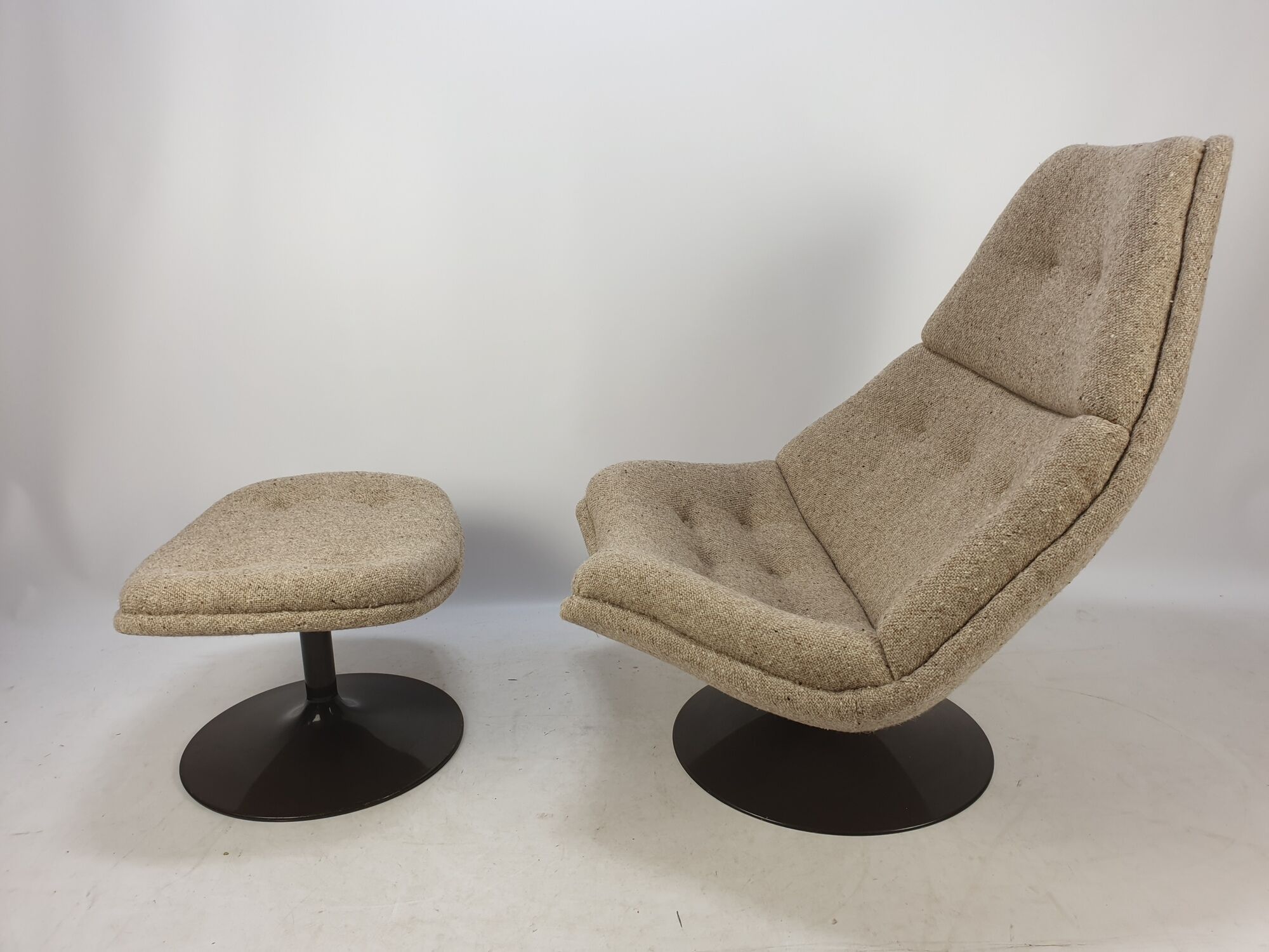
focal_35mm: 26
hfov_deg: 67.3
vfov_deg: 53.1
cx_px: 634
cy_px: 476
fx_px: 953
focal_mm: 4.3
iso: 64
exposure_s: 1/100
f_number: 2.4
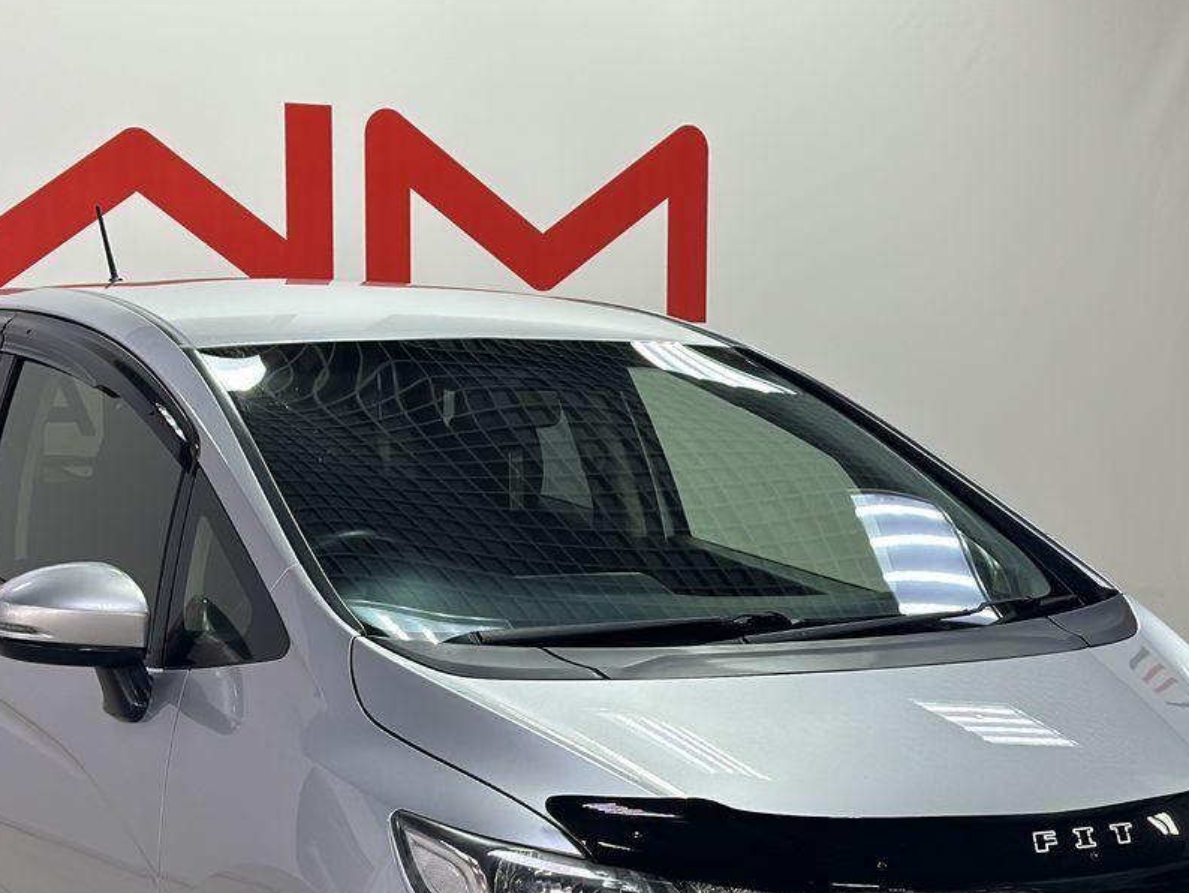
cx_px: 541
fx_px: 2989
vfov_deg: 16.8
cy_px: 790
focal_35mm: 87
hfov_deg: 22.5
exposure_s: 1/100
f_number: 1.78
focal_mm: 6.86
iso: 80
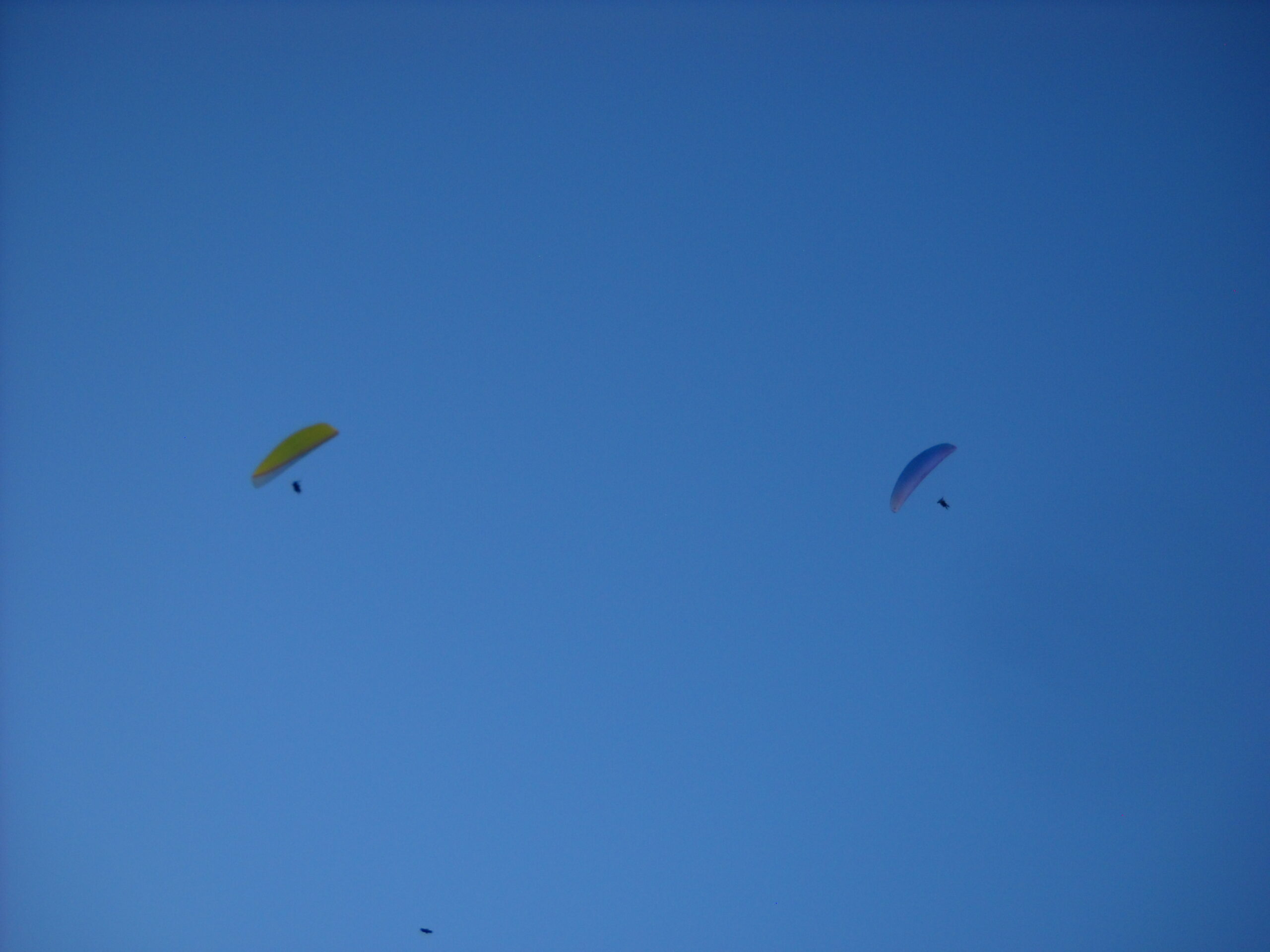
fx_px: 1504
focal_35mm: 41
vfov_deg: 35.1
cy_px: 476
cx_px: 635
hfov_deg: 45.8
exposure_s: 1/218
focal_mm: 6.72
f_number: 5.5
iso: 64
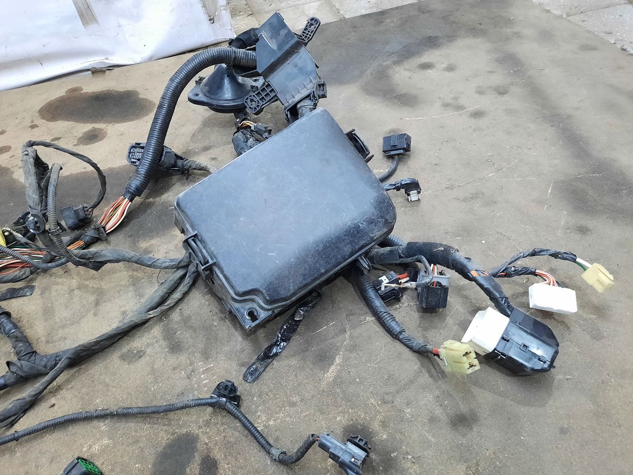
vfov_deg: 54.9
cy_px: 238
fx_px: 457
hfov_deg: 69.4
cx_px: 316
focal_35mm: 25
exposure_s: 1/33
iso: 320
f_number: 2
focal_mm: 4.6
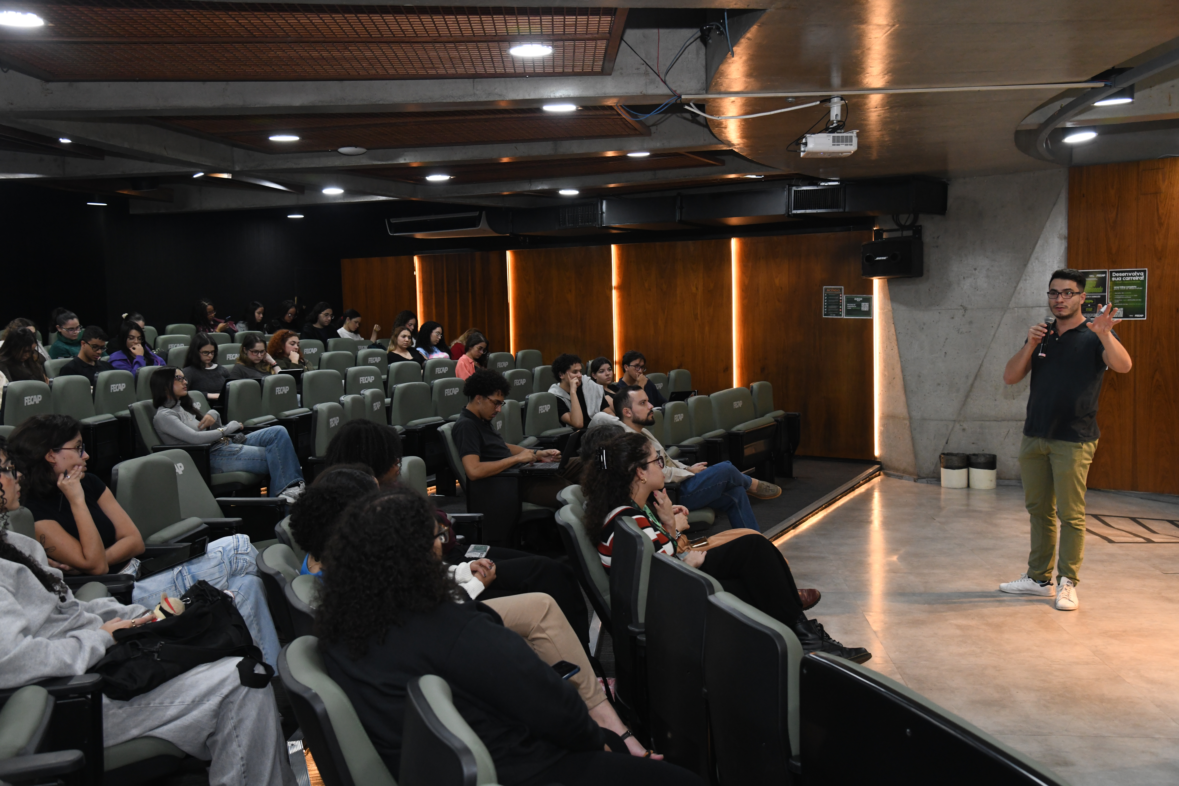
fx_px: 1244
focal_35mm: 38
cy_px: 393
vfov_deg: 35.1
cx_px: 590
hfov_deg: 50.7
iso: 2500
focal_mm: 38
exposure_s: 1/100
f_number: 5.6
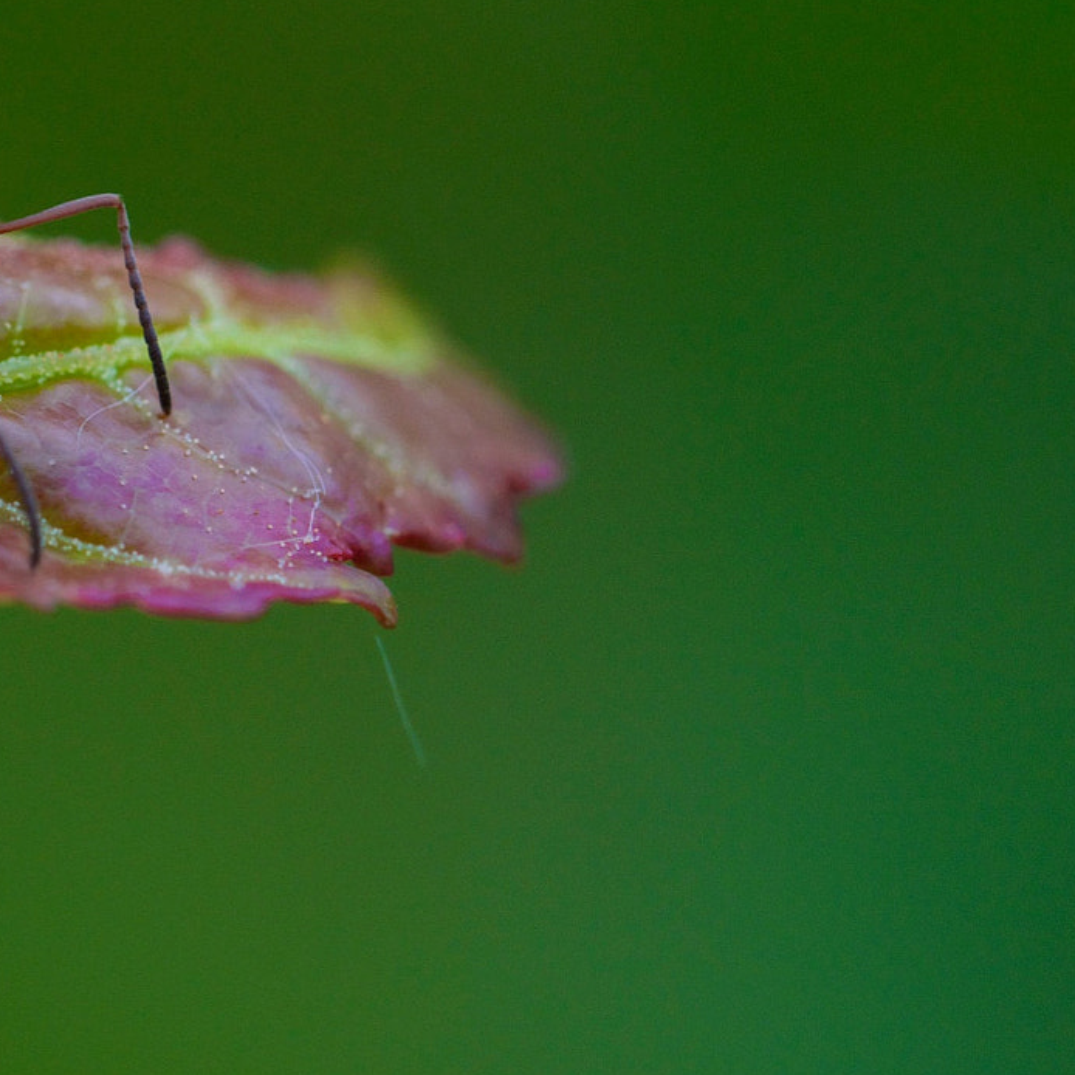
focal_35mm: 264
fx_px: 9276
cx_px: -73
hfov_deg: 6.6
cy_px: 279
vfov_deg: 6.6
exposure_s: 1/200
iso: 800
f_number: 10
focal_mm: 90
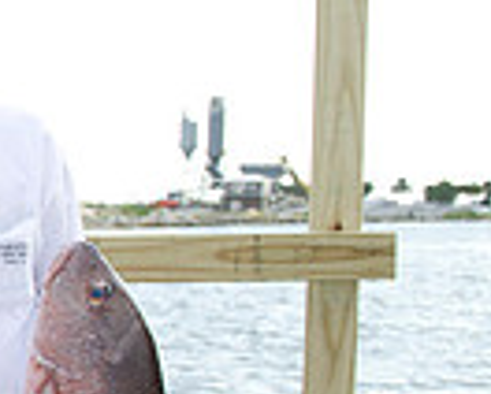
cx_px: -502
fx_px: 1557
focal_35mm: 107
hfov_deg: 14.7
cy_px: 294
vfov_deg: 14.4
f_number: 5
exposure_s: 1/250
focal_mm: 26
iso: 200
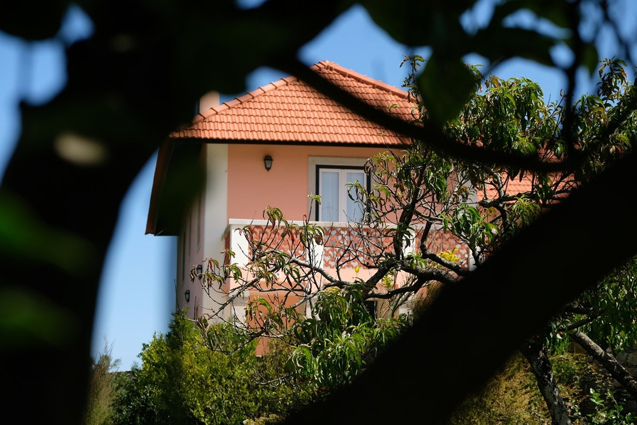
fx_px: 1380
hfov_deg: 26.0
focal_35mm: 78
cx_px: 318
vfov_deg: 17.5
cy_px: 212
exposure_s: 1/800
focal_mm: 52
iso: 200
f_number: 4.5
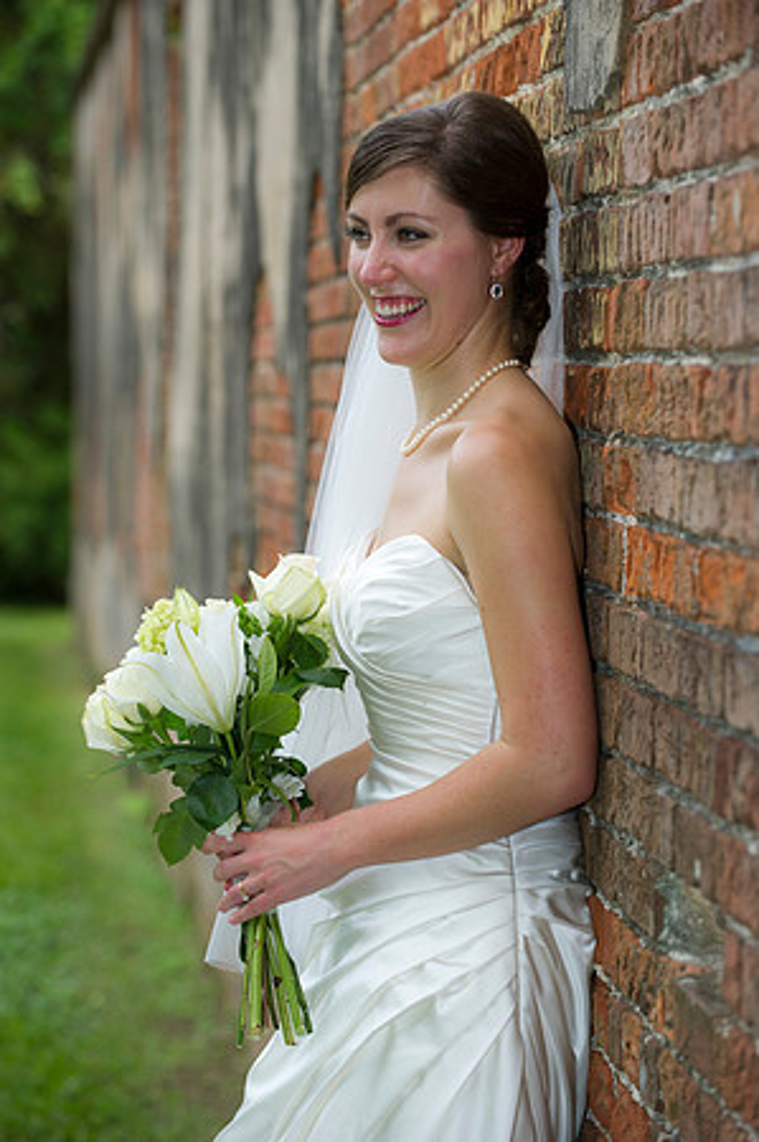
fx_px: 3962
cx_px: 380
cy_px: 571
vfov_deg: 16.4
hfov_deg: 10.9
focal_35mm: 125
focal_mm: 125
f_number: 4
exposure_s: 1/250
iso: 400
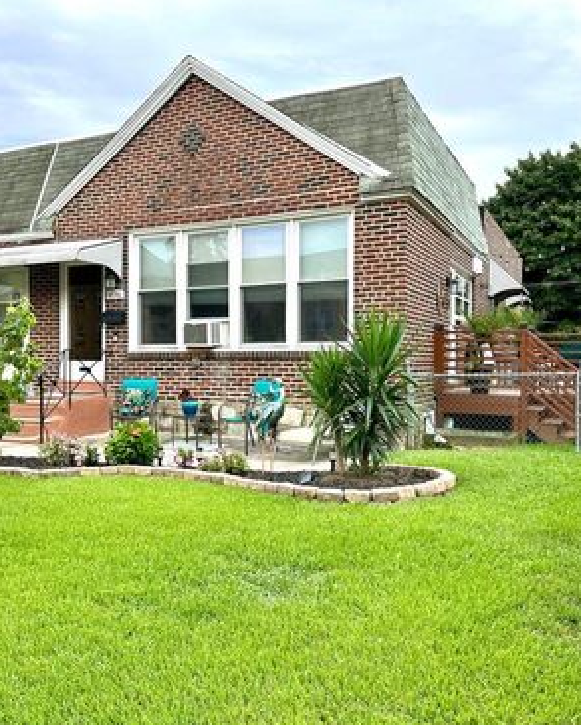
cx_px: 230
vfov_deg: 55.6
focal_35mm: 32
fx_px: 688
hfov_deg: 45.5
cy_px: 365
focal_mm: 6.86
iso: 80
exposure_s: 1/943
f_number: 1.78
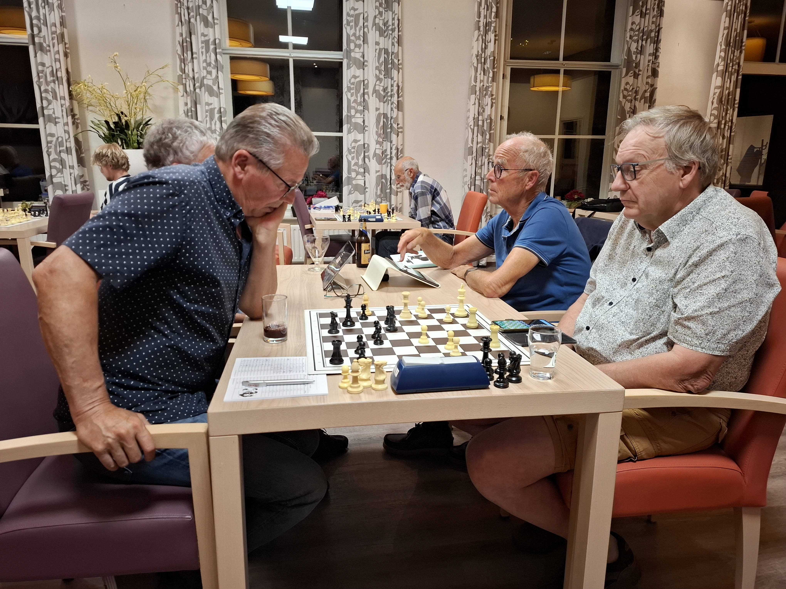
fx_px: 522
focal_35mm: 23
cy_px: 294
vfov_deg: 58.9
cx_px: 393
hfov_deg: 73.9
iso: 320
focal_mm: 5.54
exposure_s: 1/50
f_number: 1.8
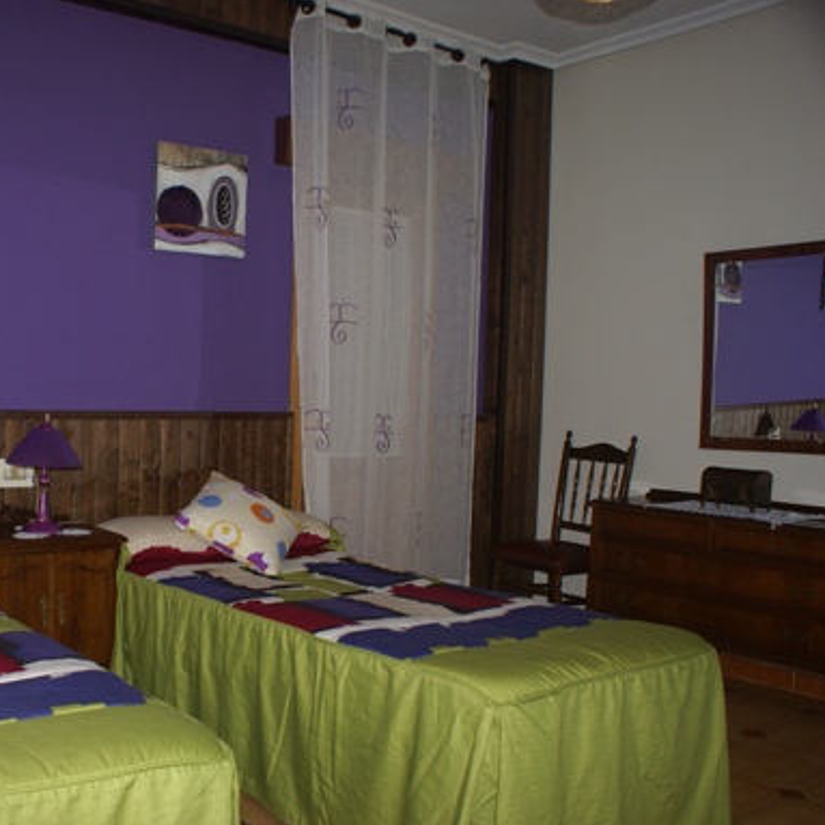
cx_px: 224
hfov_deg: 44.8
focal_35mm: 36
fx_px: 971
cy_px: 398
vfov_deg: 46.0
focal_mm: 18
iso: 400
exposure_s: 1/60
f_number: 5.6
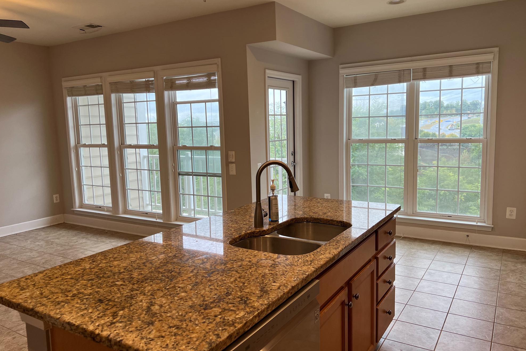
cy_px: 172
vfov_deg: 46.4
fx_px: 409
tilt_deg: -6.6
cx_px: 260
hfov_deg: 65.5
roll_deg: +1.0
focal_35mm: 28
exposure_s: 1/120
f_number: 1.5
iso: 80
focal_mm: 5.7
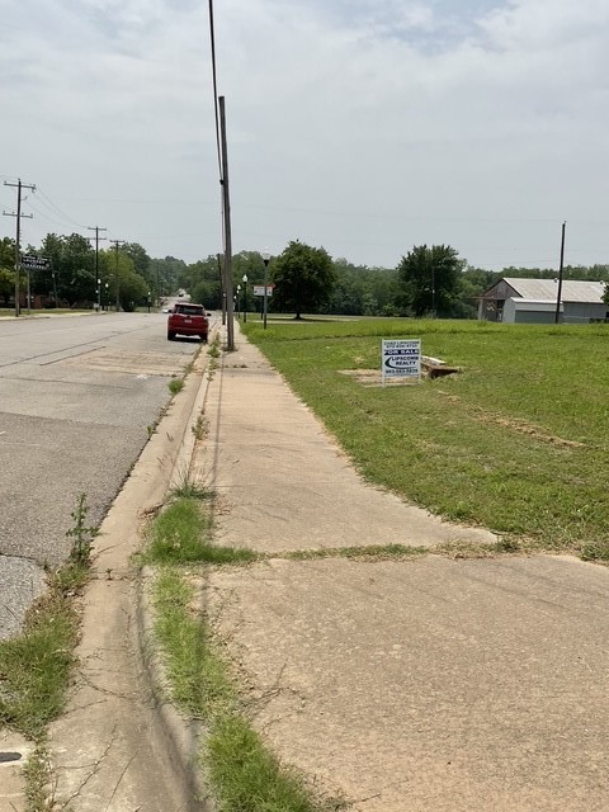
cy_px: 406
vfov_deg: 61.7
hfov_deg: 48.2
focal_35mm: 29
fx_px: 680
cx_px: 304
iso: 16
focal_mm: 3
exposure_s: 1/4785
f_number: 1.8
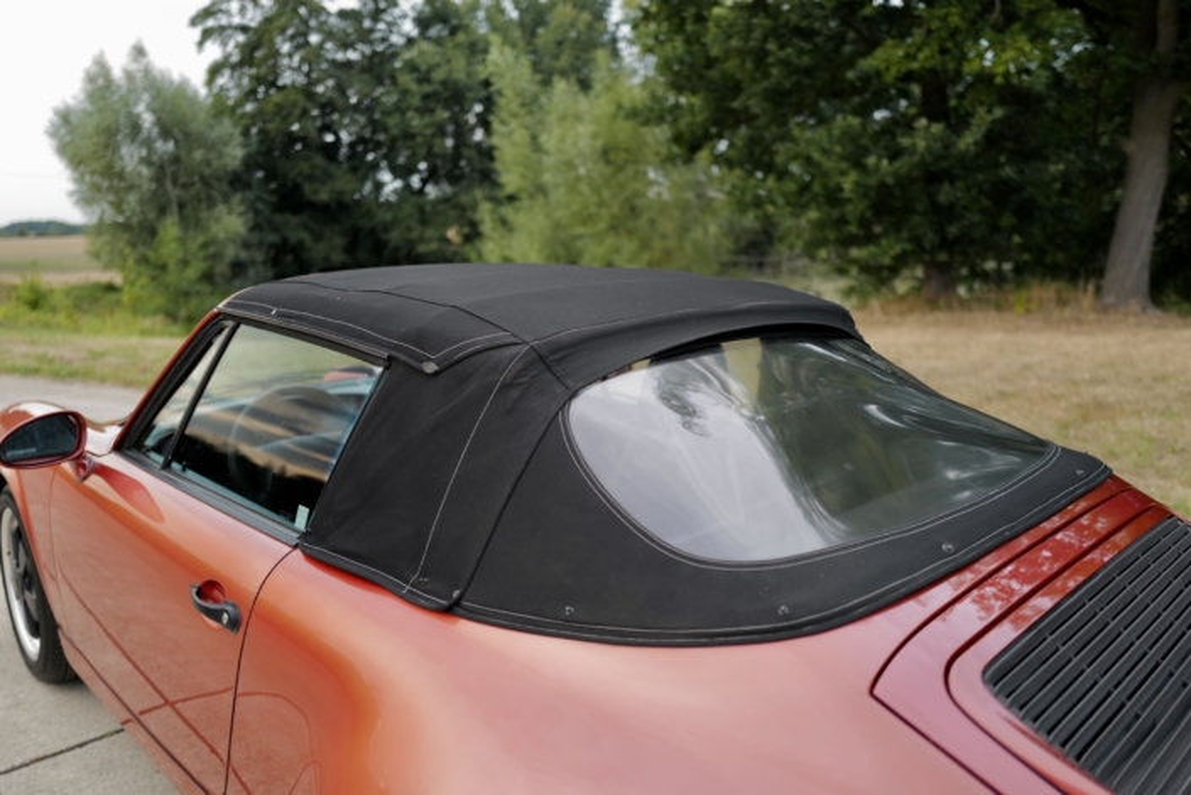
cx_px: 596
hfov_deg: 65.4
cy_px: 398
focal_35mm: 28
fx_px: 927
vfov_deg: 46.5
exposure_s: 1/50
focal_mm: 28
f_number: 1.7
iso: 160
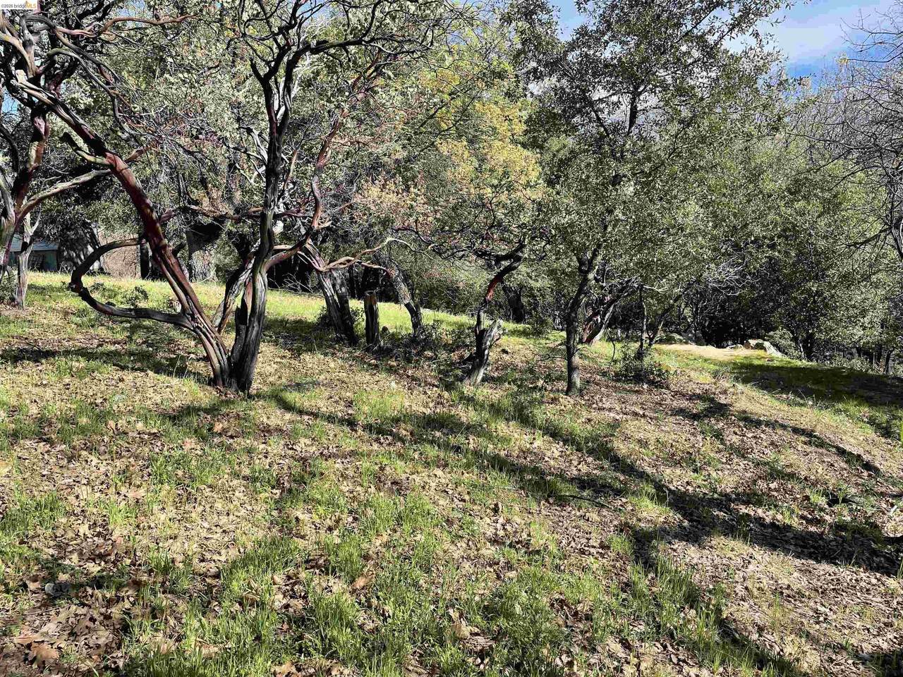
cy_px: 338
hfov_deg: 67.3
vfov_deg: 53.1
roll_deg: +3.5
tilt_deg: -7.7
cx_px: 452
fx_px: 678
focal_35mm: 26
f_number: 1.6
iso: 32
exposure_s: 1/1072
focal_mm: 4.2
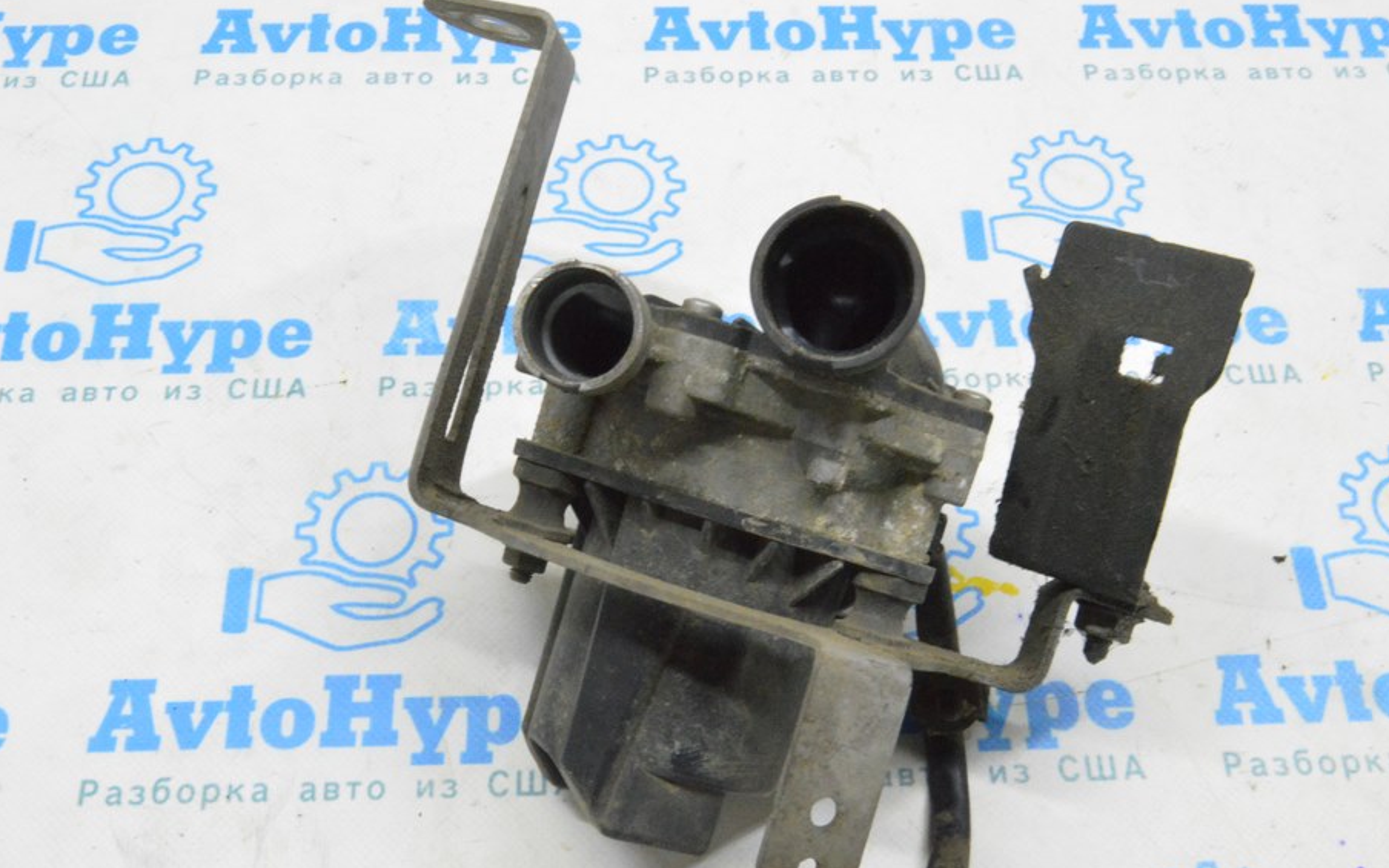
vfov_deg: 28.6
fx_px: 1703
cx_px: 708
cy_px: 465
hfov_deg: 44.4
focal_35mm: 45
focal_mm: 26
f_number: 20
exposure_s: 1/15
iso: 6400
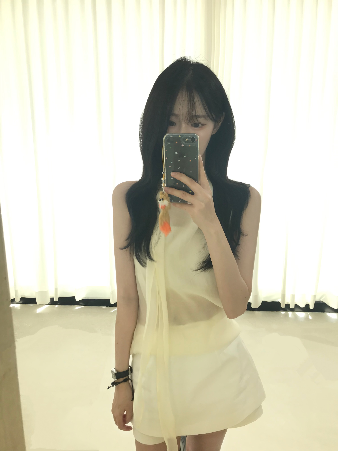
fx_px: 365
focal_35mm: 28
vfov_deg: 63.4
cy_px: 226
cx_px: 169
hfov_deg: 49.7
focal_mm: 3.99
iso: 20
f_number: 1.8
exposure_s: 1/147
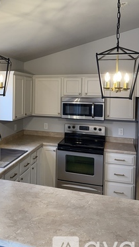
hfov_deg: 33.0
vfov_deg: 56.2
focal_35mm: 35
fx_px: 230
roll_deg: -2.2
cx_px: 35
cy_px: 98
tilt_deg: -0.9
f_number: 1.78
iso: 160
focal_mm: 6.76
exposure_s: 1/120
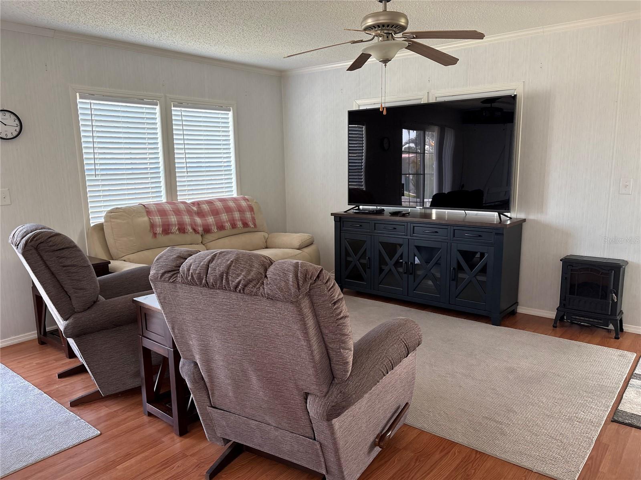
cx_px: 320
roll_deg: +0.9
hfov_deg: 67.3
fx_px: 481
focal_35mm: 26
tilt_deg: -9.3
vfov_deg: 53.1
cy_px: 240
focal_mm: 5.96
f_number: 1.6
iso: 125
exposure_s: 1/121
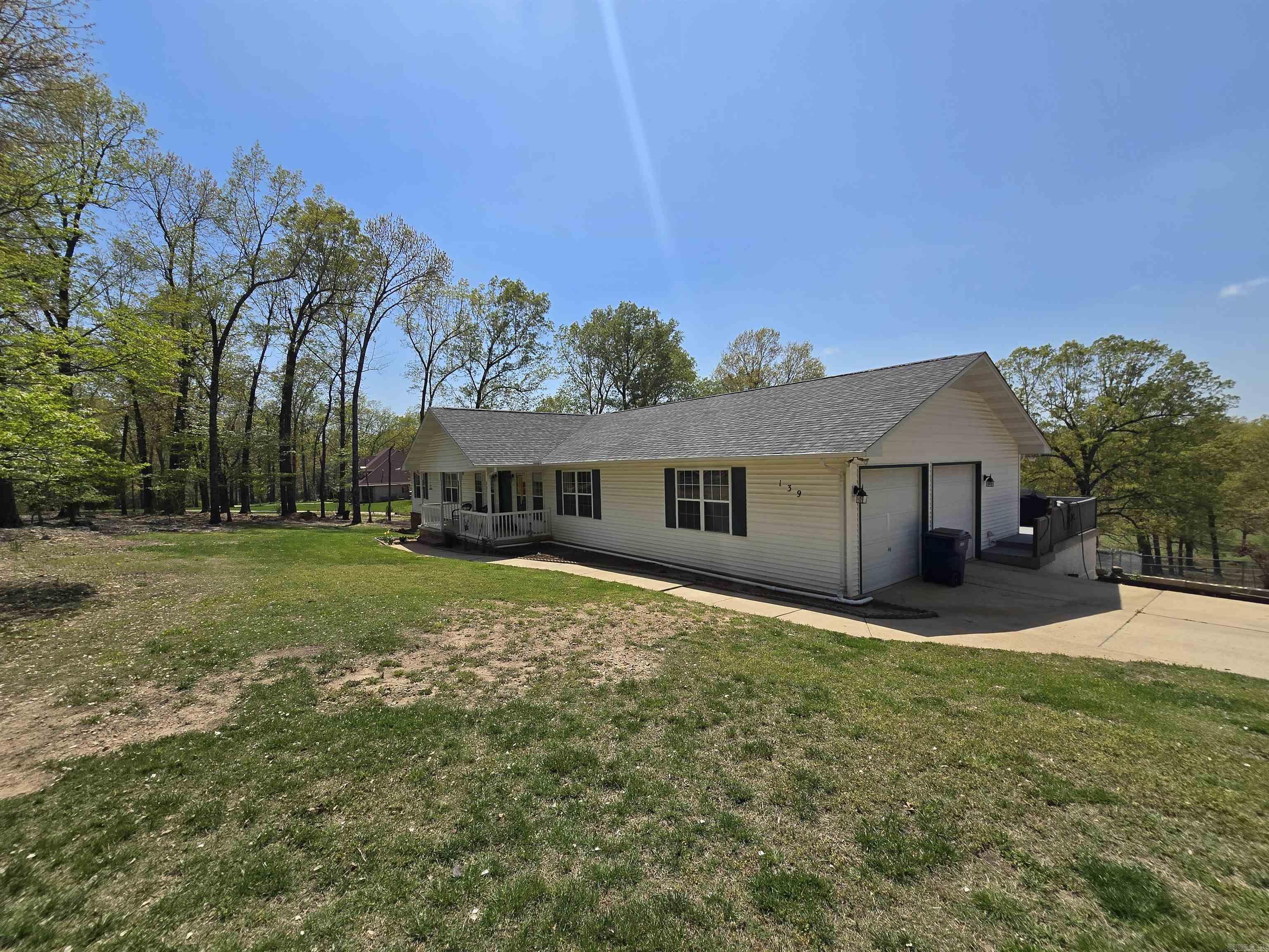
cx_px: 634
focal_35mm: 13
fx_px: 477
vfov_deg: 89.9
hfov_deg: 106.2
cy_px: 476
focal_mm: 2.2
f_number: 2.2
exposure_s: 1/3737
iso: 50
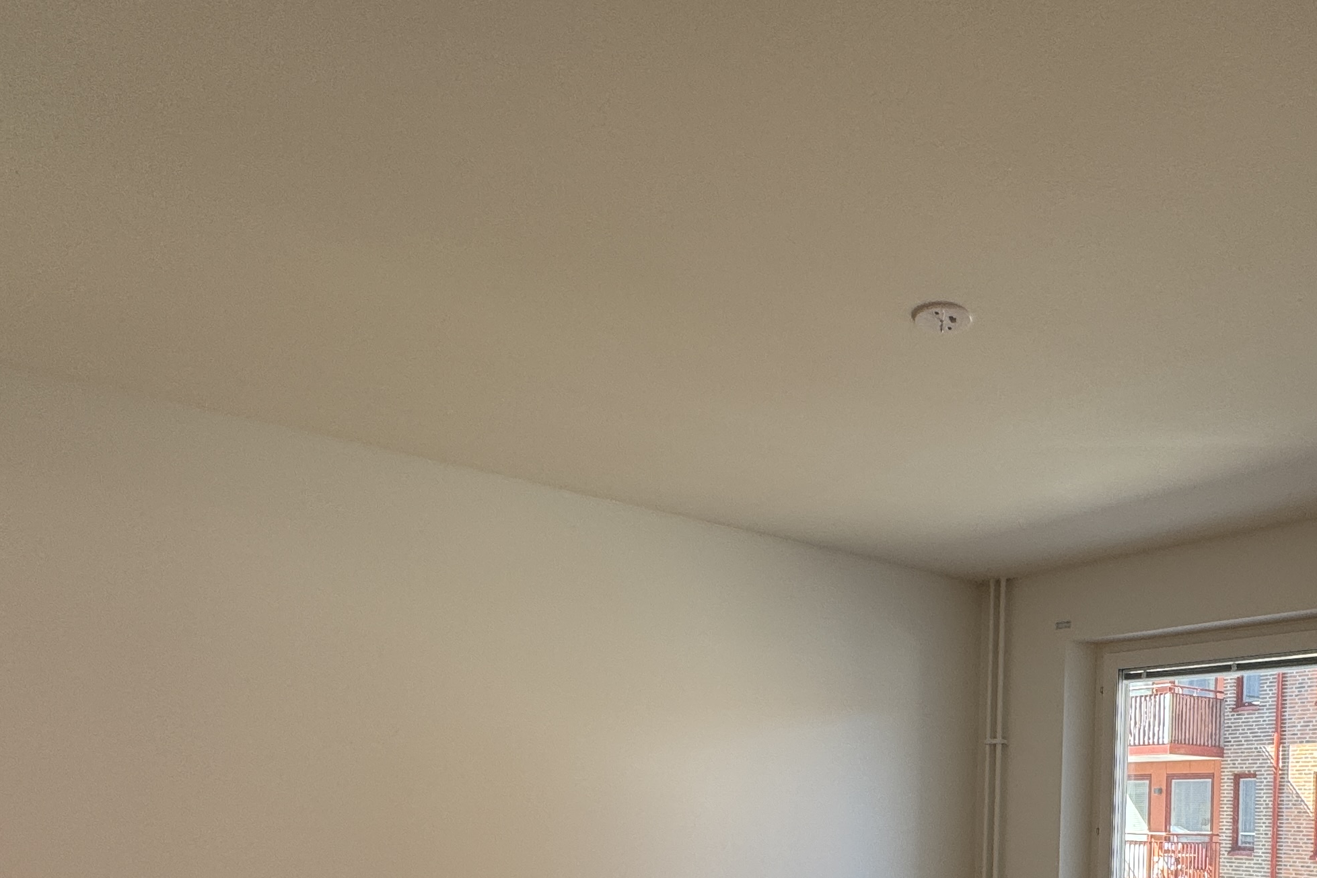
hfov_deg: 60.4
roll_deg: -1.7
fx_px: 1098
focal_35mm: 30
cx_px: 882
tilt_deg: -0.4
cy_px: 834
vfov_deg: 39.5
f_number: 2.2
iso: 80
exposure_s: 1/99
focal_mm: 2.22
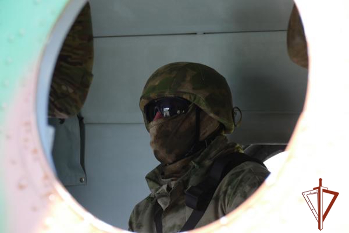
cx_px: 174
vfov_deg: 7.8
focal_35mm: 175
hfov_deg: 11.7
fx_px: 1696
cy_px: 116
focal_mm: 63.88
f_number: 4
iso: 160
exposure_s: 1/100
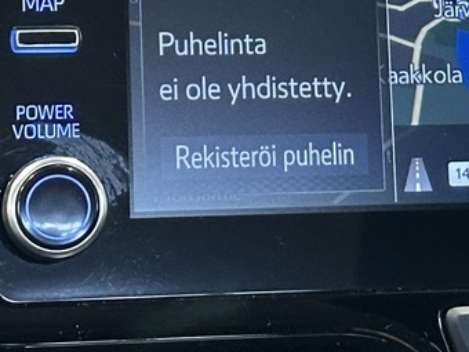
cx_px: 414
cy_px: -94
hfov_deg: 9.7
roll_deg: -0.8
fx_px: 2750
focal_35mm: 203
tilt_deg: -0.1
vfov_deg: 7.2
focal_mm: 6.86
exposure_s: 1/33
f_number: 1.78
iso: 400
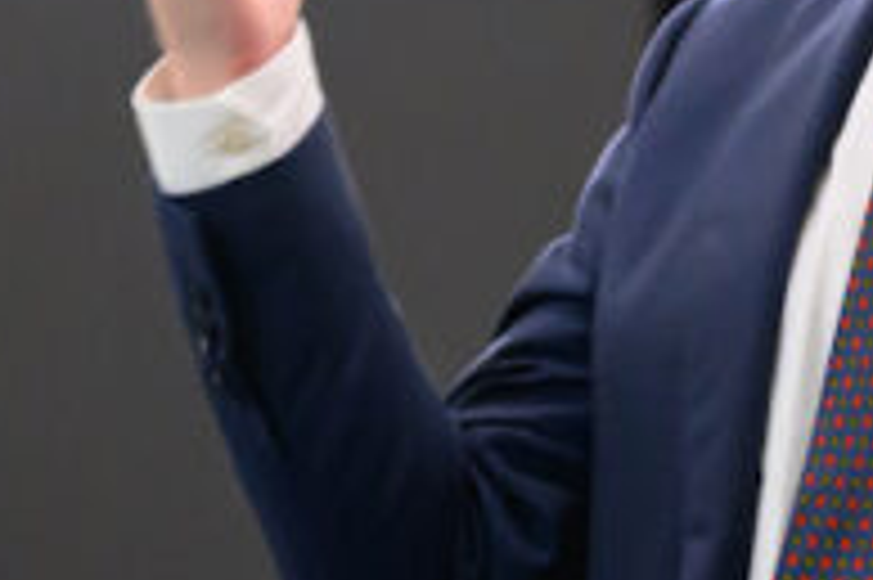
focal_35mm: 264
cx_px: 441
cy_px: -189
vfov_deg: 5.2
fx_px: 6396
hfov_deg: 7.8
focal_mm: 50
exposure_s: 1/160
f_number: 1.8
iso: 5000
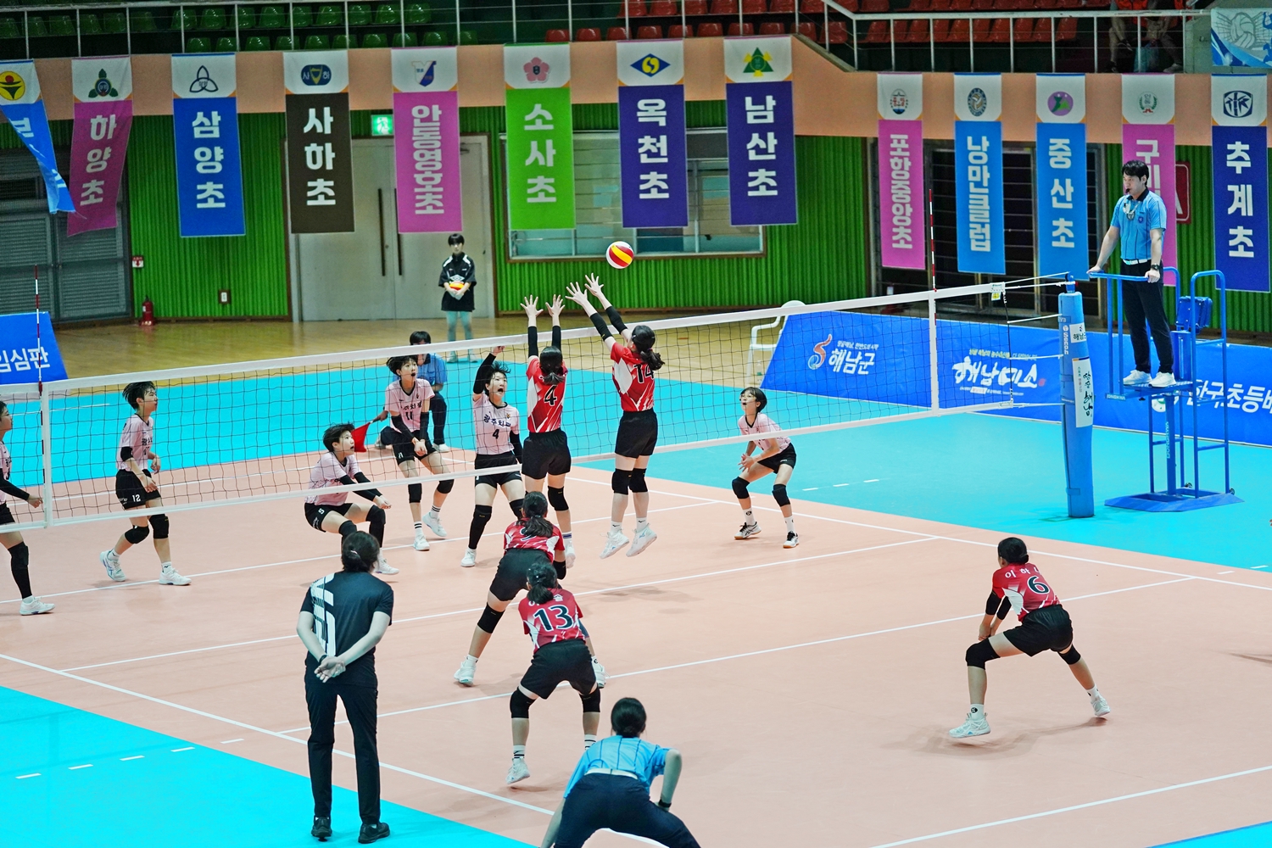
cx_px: 636
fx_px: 3604
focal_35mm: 102
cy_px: 424
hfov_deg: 20.0
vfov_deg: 13.4
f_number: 2.8
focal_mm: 102
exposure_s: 1/4000
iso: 2000
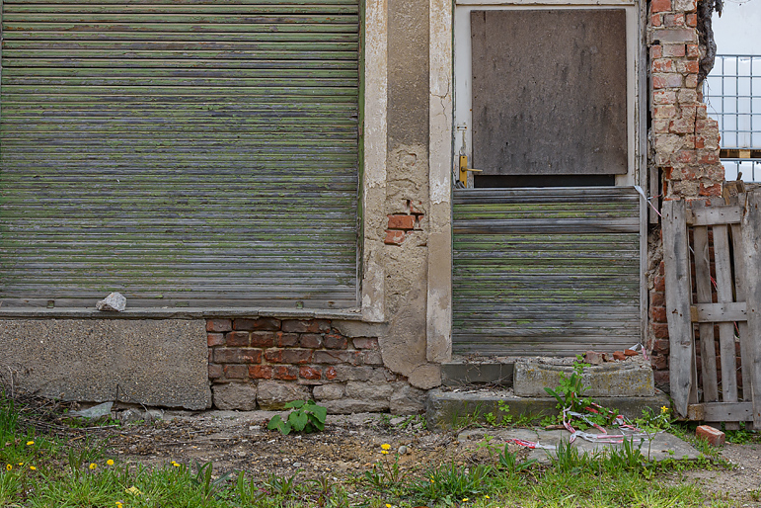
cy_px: 118
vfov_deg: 19.3
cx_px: 314
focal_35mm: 70
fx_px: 1480
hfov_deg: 28.8
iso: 200
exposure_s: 1/500
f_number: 6.3
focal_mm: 30
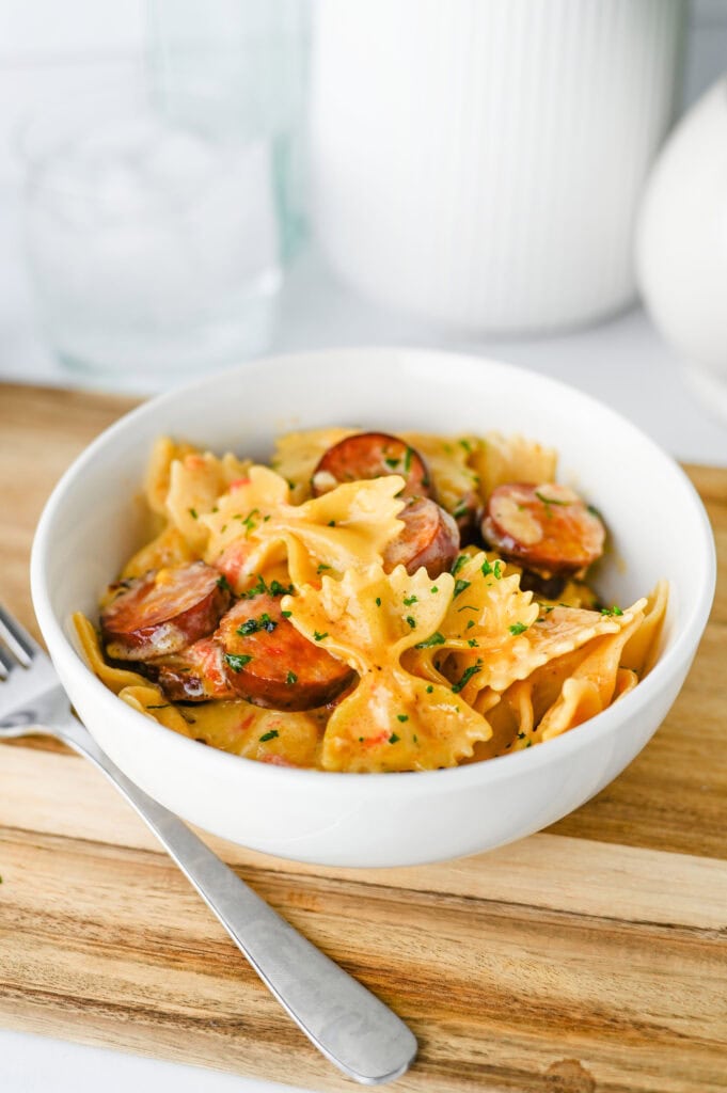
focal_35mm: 50
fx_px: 1517
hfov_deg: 26.9
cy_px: 546
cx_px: 364
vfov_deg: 39.6
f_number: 4
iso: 125
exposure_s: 1/100
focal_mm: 50
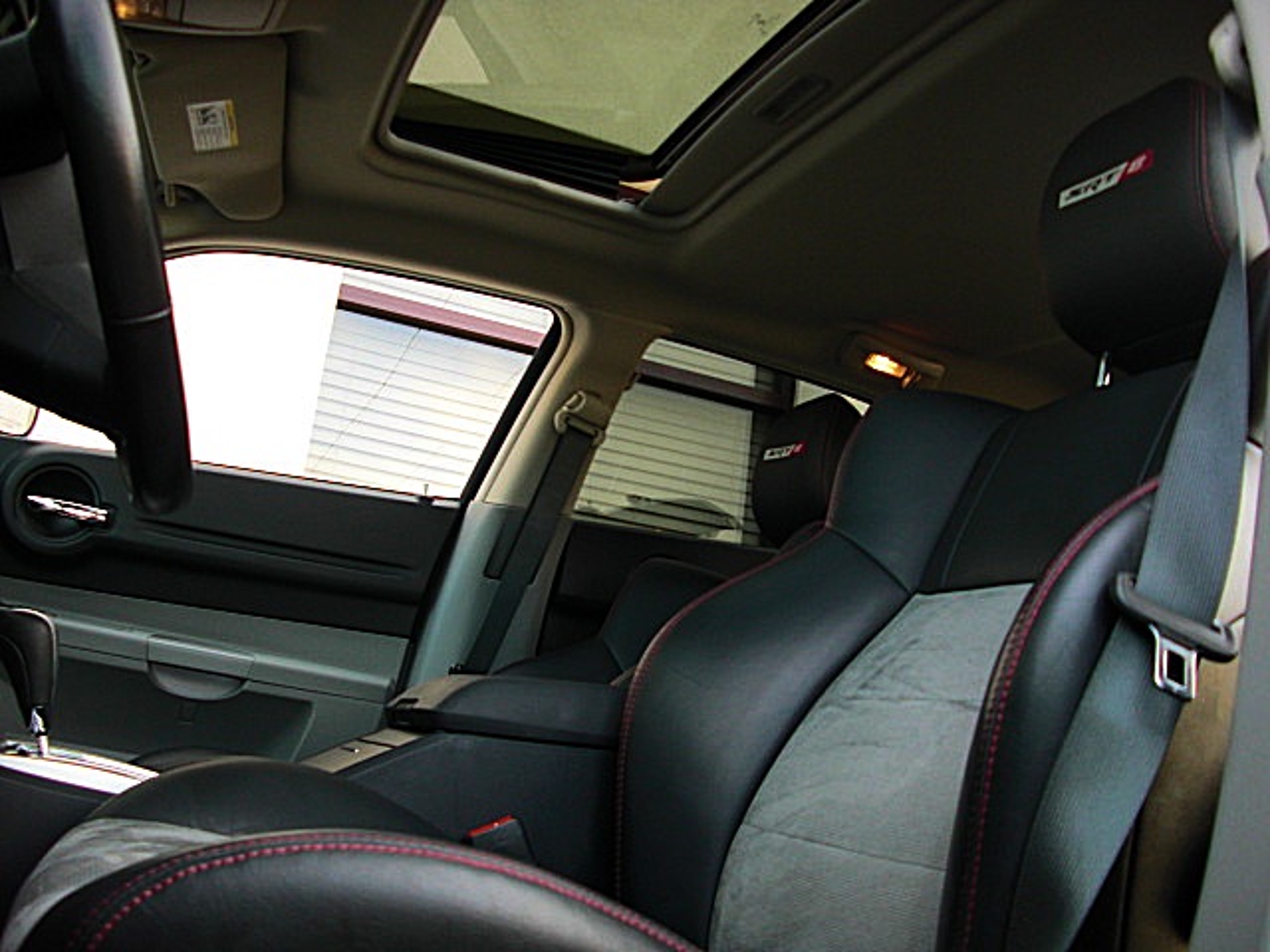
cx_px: 635
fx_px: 1321
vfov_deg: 39.7
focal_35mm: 36
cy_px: 476
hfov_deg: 51.4
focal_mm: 6.3
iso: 100
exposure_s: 1/100
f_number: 2.8
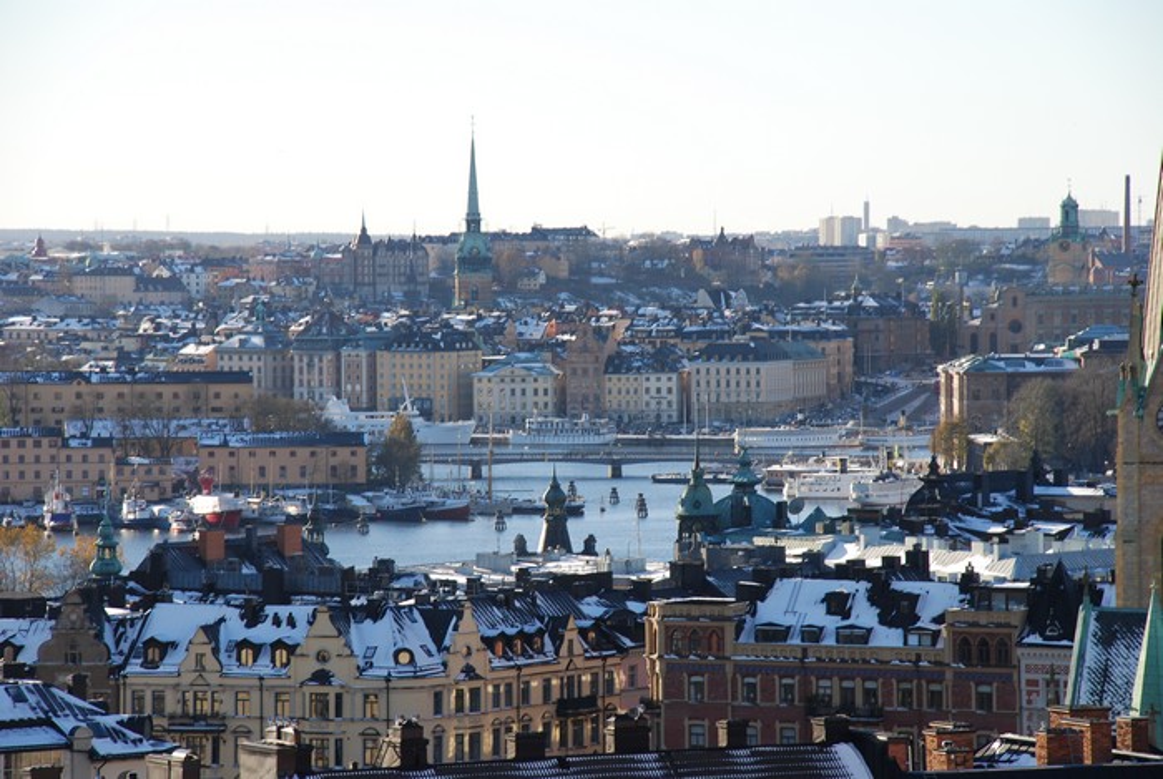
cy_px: 390
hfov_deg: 11.4
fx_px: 5824
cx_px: 582
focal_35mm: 180
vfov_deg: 7.7
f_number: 10
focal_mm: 120
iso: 200
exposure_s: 1/200
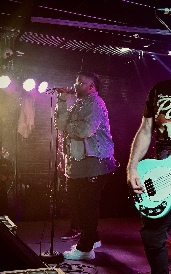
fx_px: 380
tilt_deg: +3.8
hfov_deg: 25.3
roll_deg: -2.1
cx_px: 101
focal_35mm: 51
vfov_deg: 39.6
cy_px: 137
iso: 125
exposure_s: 1/121
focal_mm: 6.86
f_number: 1.78
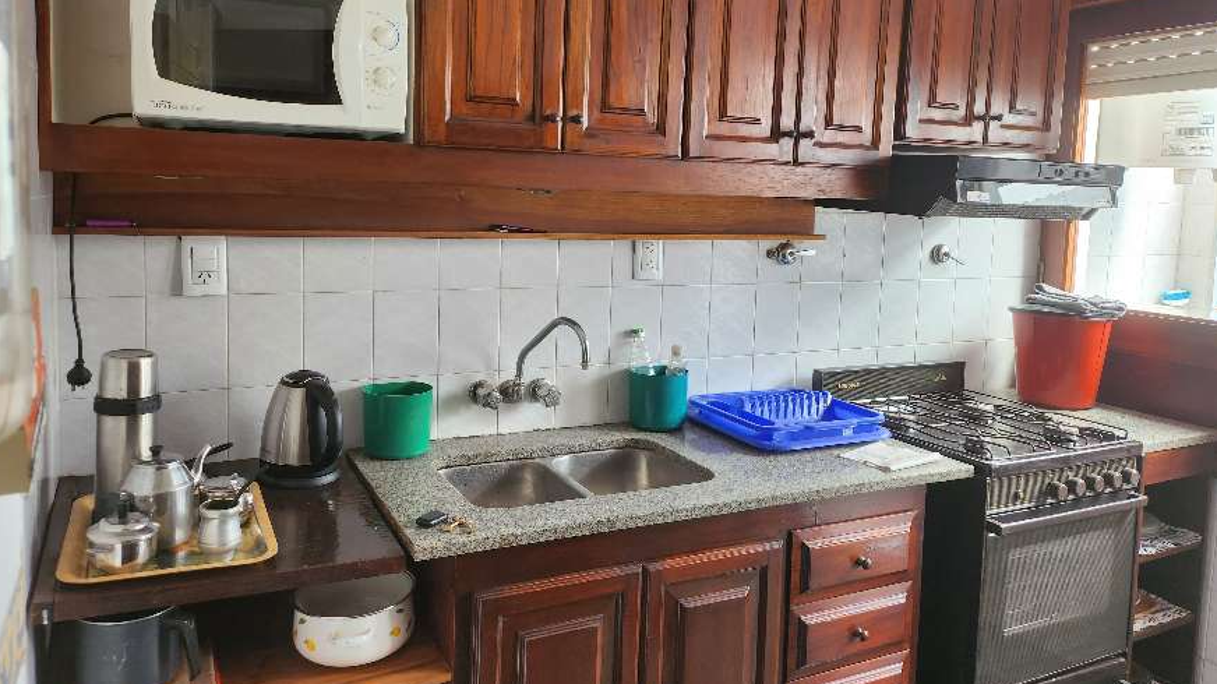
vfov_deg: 42.6
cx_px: 592
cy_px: 259
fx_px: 871
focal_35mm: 27
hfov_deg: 69.9
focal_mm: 5
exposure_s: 1/100
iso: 200
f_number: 1.8
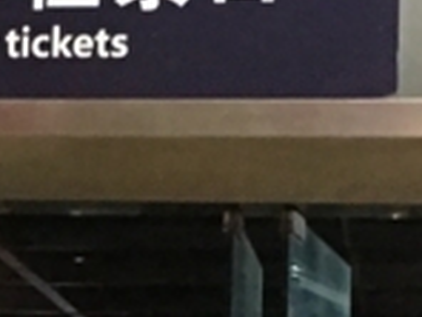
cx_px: 0
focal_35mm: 201
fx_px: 2450
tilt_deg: +6.7
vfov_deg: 7.3
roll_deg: -2.8
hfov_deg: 9.8
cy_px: 351
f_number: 2.2
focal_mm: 4.15
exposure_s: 1/8
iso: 125
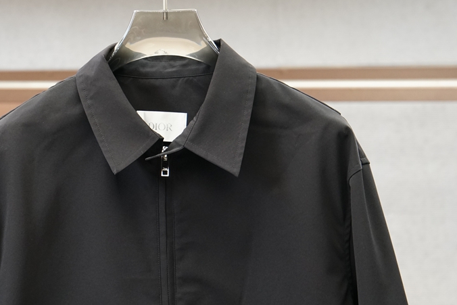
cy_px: 197
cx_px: 162
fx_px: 1460
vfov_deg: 11.9
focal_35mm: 115
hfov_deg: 17.8
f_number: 4
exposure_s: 1/125
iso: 1000
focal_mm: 48
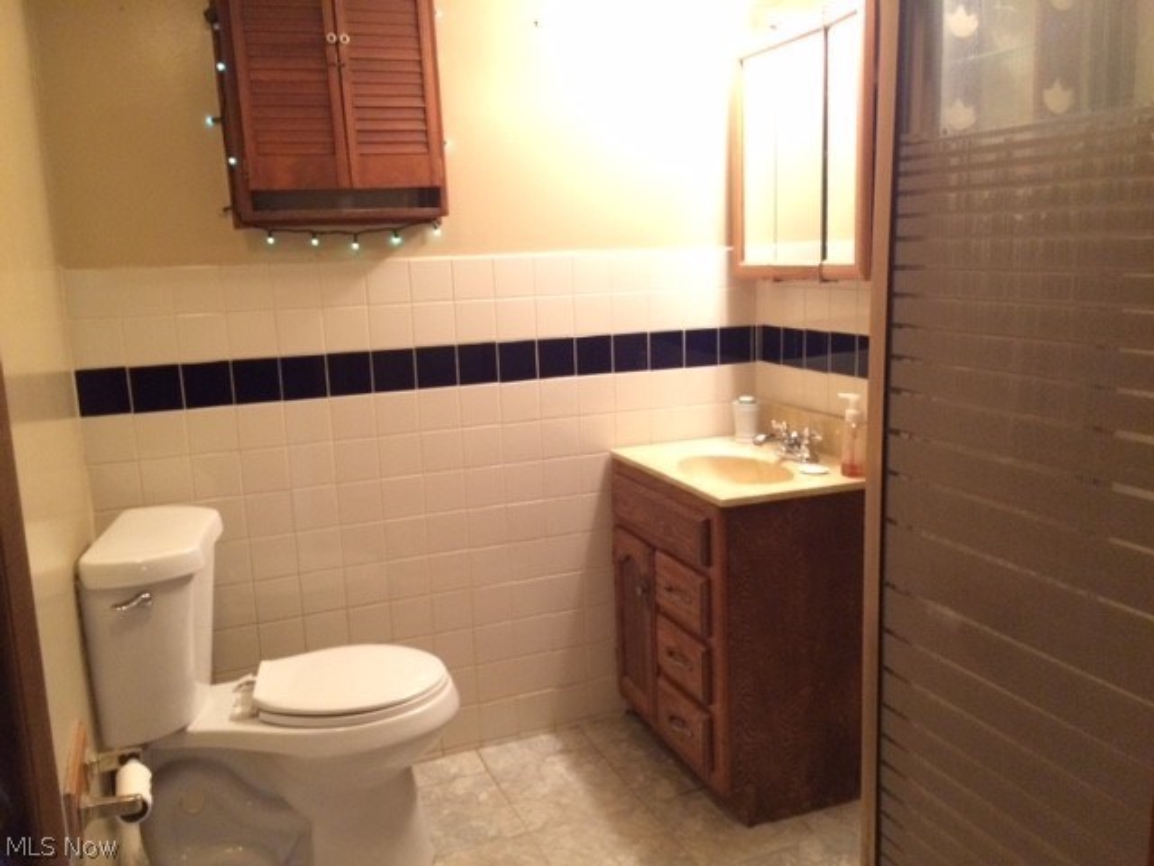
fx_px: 967
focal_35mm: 29
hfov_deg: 61.7
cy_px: 433
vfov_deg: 48.2
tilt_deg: -9.7
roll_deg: +2.5
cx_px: 577
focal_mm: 4.15
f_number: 2.2
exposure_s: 1/30
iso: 320
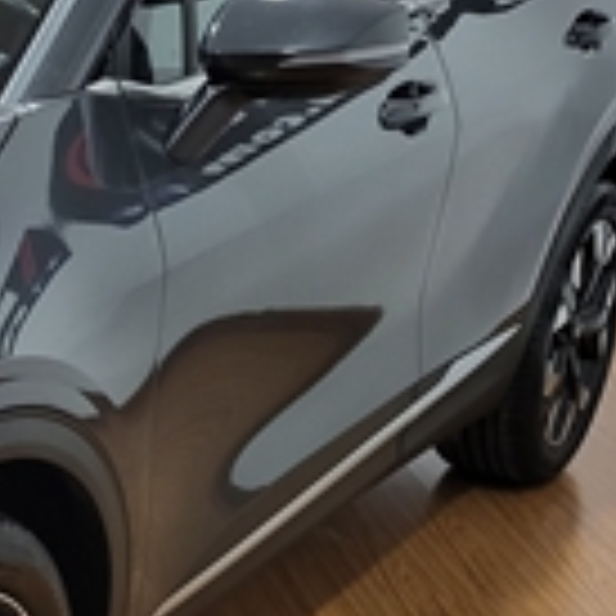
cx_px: -328
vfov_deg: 20.1
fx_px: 1731
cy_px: 400
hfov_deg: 17.9
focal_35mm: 86
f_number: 1.8
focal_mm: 5.4
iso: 320
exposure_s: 1/50
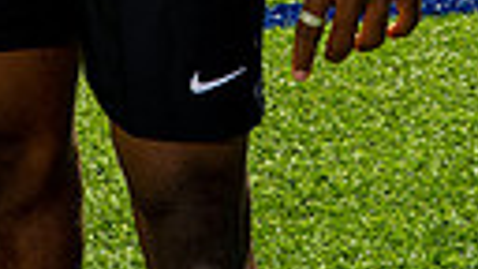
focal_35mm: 129
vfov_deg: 8.0
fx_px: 1635
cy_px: -553
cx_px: 90
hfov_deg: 16.5
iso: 80
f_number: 6.3
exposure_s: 1/200
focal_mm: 35
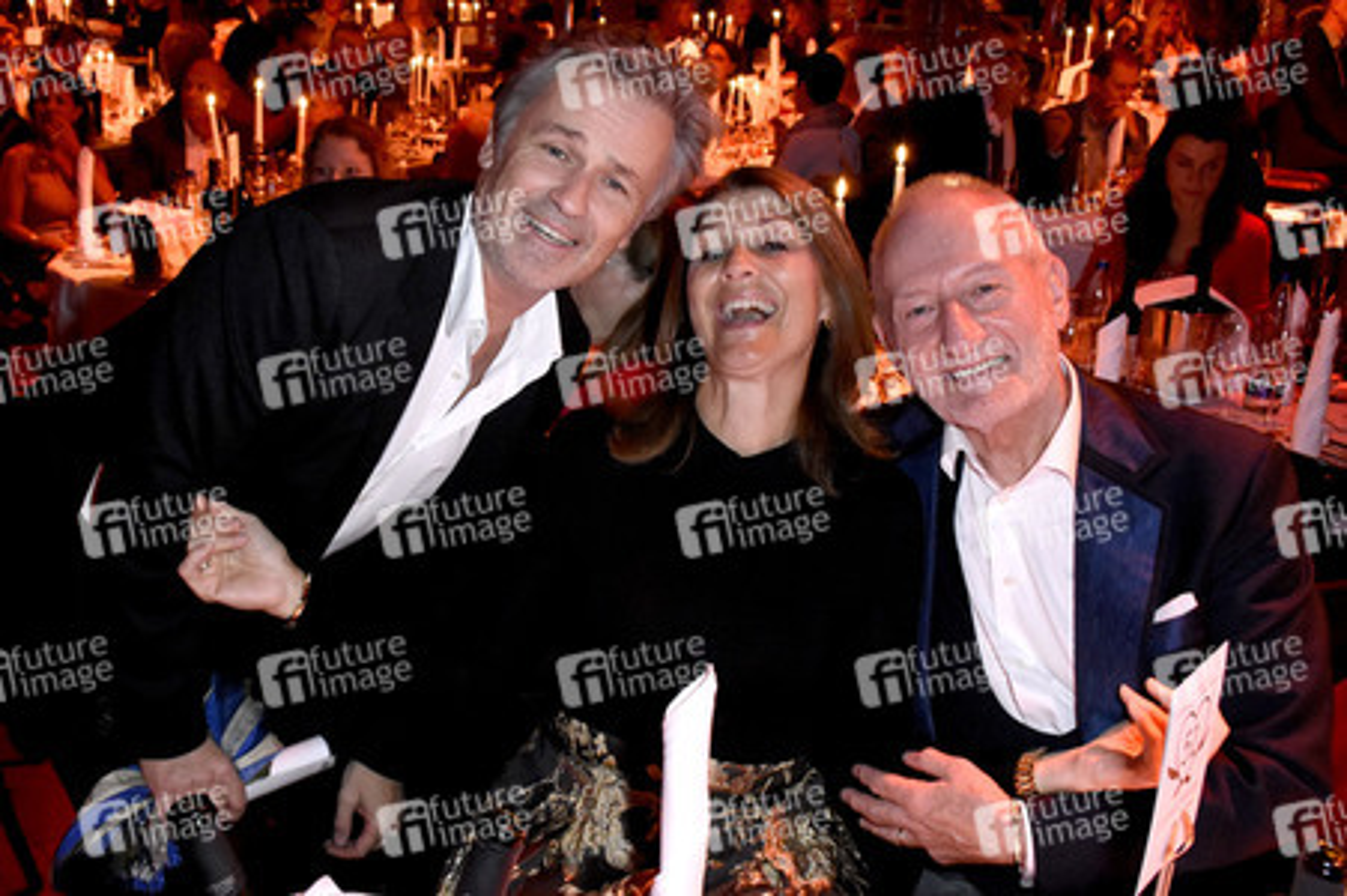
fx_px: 1122
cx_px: 674
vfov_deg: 43.5
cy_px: 448
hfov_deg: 62.0
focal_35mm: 30
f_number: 6.3
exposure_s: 1/60
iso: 5000
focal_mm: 20
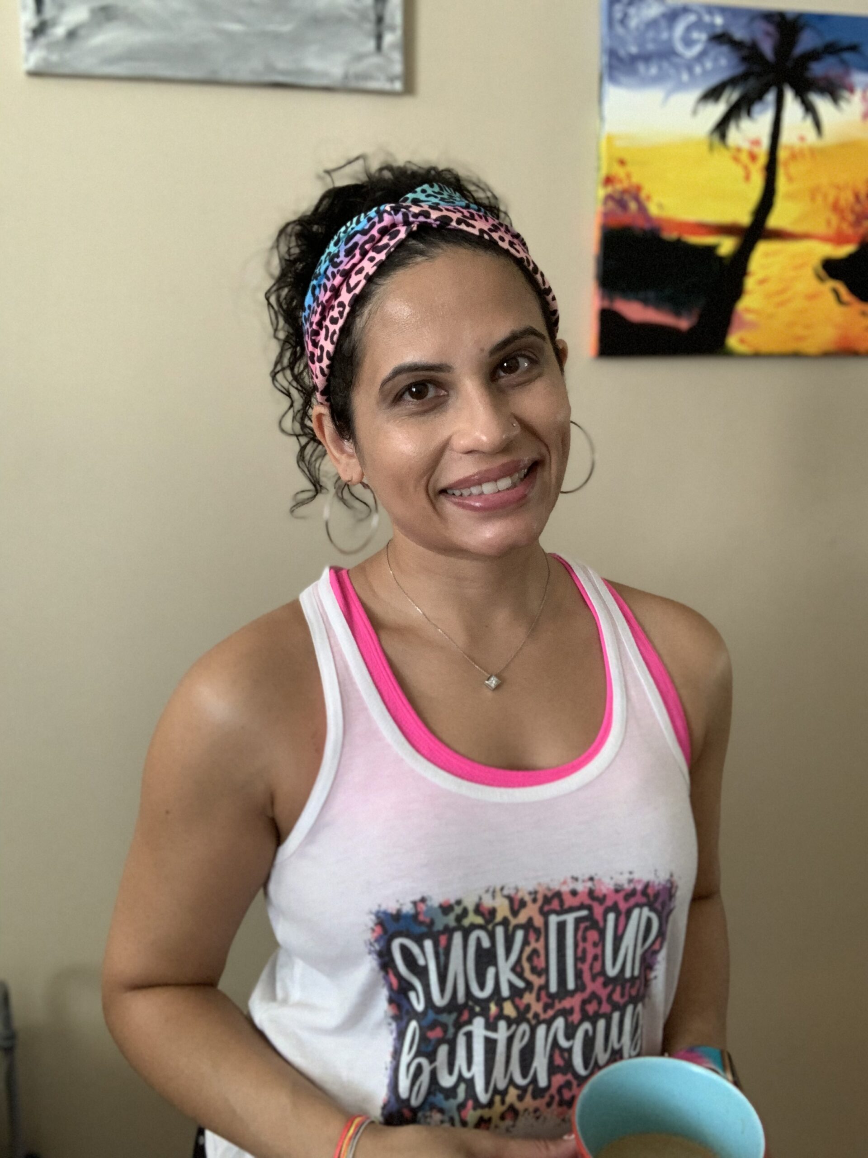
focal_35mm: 32
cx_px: 434
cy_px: 579
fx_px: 1070
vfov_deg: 56.8
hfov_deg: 44.2
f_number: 2.2
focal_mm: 2.87
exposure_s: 1/60
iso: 250
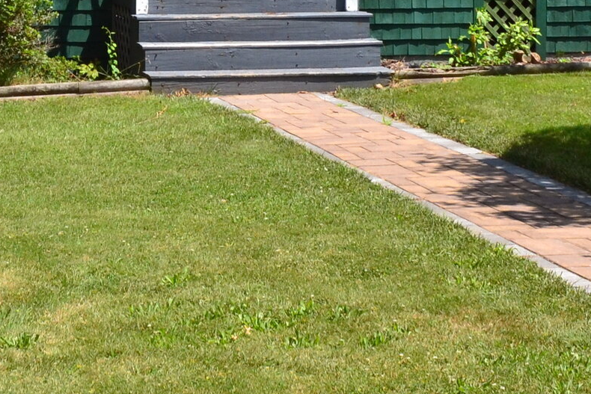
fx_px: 1724
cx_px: 242
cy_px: -200
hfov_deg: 19.4
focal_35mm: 105
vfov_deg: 12.4
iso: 400
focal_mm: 18
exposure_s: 1/320
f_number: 10
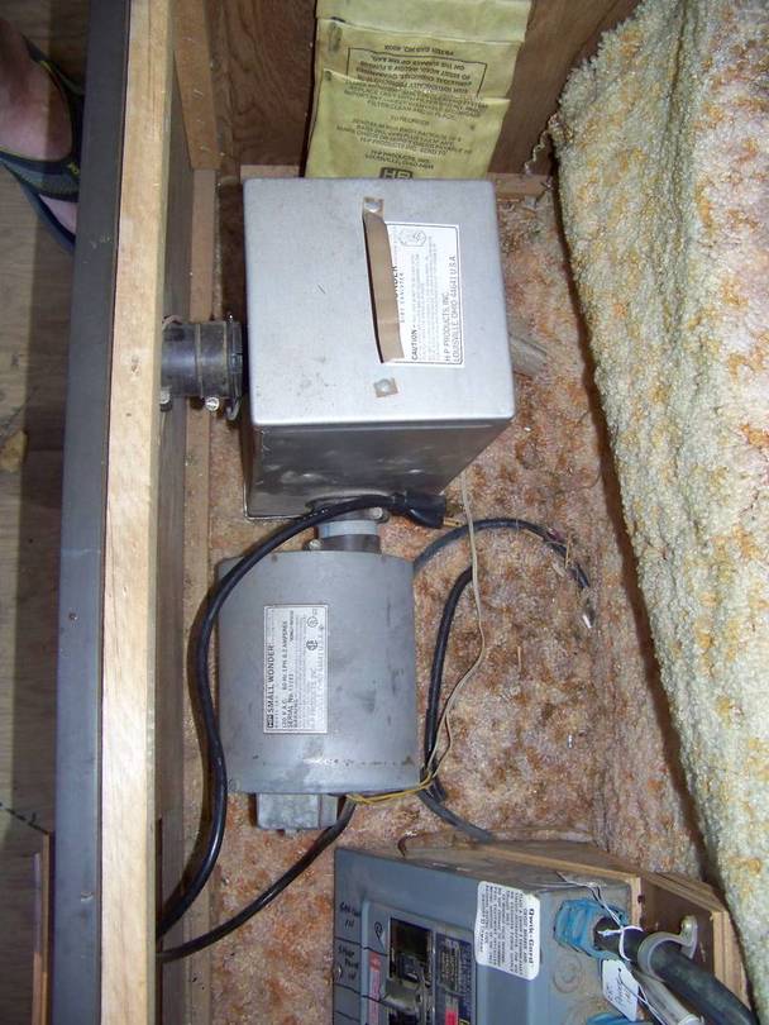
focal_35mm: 36
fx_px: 1066
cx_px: 384
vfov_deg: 51.3
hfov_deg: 39.7
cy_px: 512
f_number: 2.8
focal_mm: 5.85
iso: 200
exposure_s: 1/30
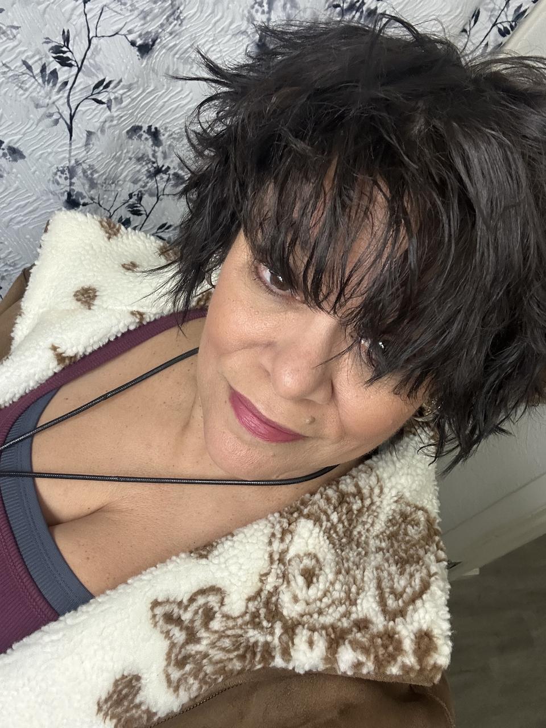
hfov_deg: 46.8
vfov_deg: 60.0
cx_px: 273
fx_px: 631
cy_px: 364
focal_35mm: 30
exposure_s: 1/60
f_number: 1.9
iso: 160
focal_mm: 2.69
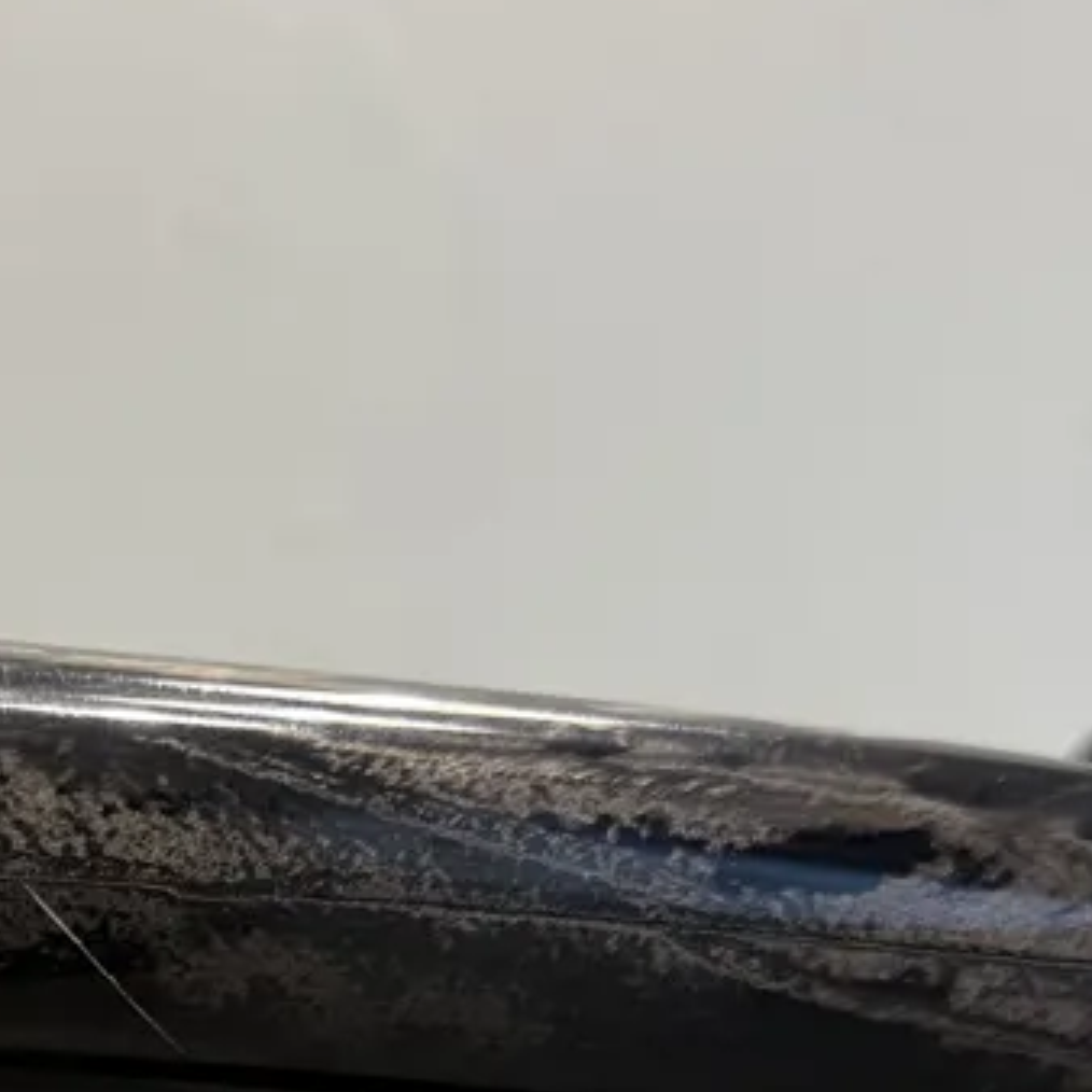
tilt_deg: +6.4
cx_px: 39
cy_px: 1270
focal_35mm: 67
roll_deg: -9.3
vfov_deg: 23.7
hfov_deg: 24.7
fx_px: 2391
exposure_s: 1/100
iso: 160
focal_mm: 6.76
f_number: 1.78
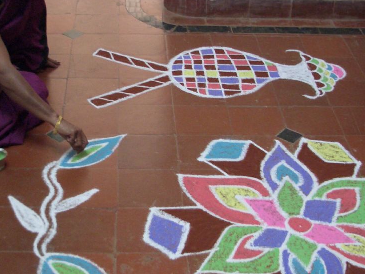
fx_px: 759
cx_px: 159
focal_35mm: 72
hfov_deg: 27.0
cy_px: 118
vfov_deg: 20.4
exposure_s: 1/30
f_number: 2.8
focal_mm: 6.8
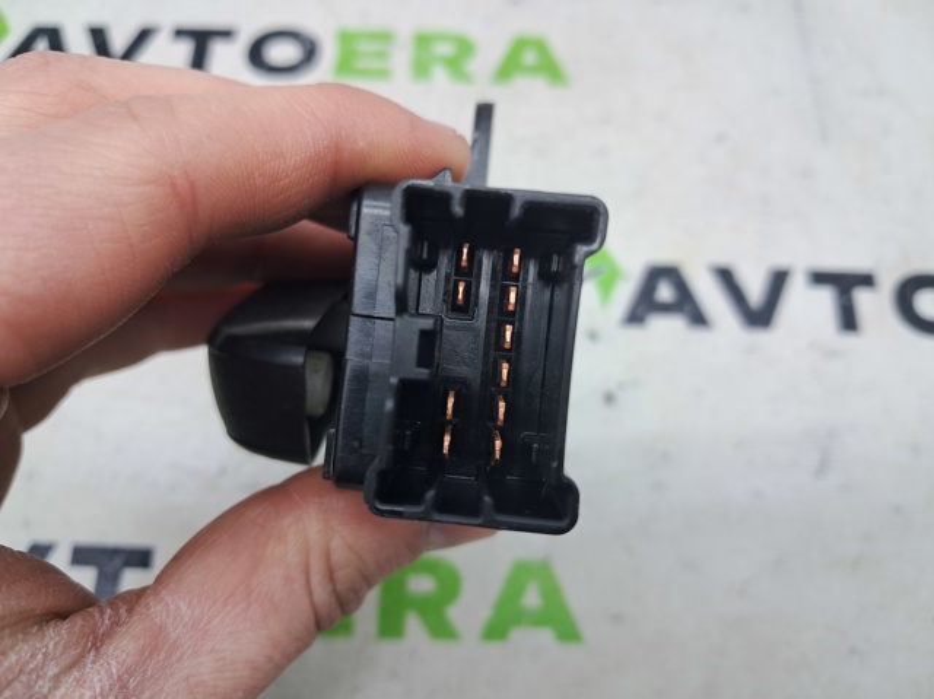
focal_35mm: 27
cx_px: 467
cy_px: 350
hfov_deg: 65.4
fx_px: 728
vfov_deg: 51.3
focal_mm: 4
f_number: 1.8
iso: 50
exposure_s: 1/50
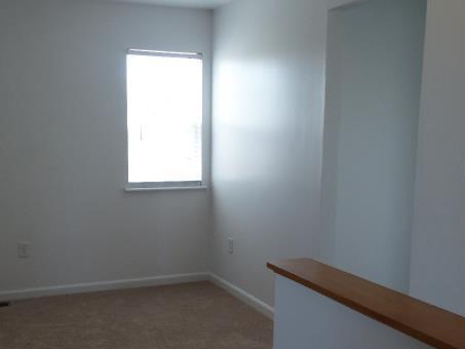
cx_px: 197
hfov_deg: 45.6
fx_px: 551
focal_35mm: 41
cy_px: 215
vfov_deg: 35.0
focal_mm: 5
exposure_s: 1/60
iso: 160
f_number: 3.5
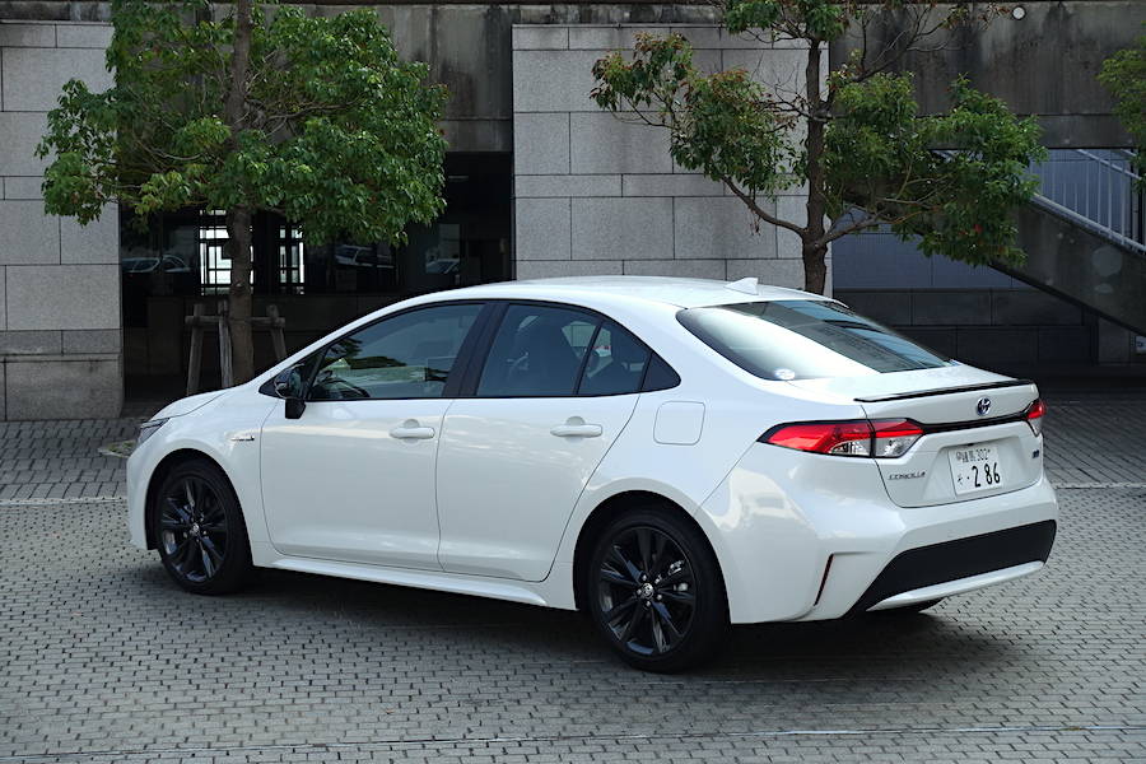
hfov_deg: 28.8
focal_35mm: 70
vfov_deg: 19.5
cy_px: 382
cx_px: 573
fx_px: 2228
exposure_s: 1/200
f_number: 5.6
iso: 125
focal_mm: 25.53
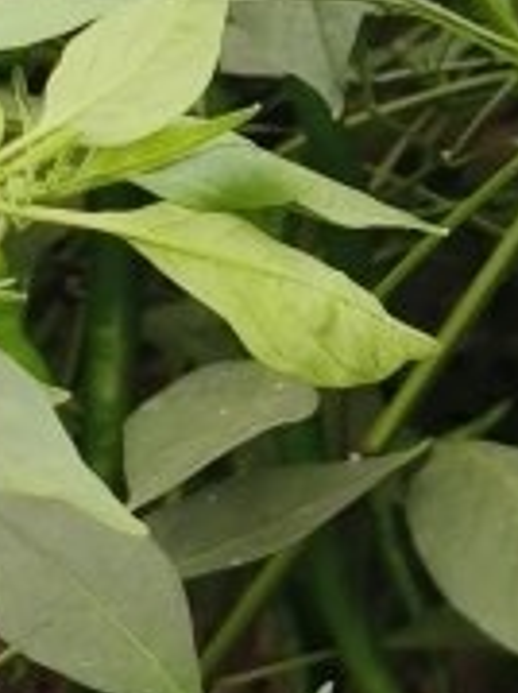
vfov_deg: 14.0
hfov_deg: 9.3
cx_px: 1365
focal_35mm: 137
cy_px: -126
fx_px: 2737
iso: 72
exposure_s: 1/528
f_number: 1.75
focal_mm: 5.5
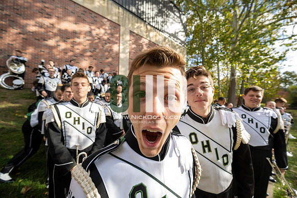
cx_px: 148
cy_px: 99
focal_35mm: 14
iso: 320
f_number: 4.5
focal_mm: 14
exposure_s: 1/500
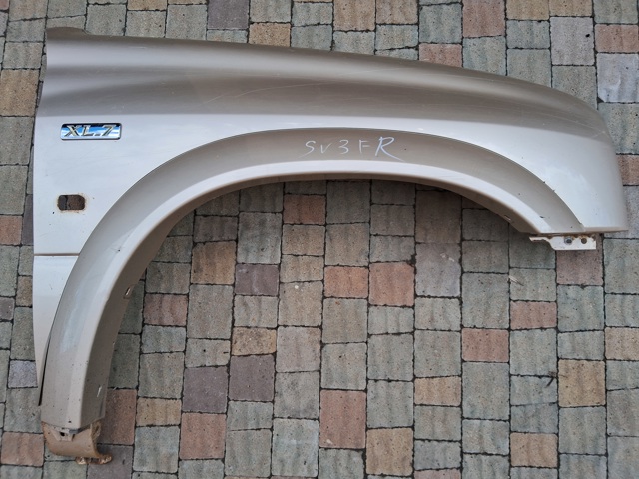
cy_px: 240
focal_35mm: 26
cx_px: 320
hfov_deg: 67.3
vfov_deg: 53.0
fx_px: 480
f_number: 1.8
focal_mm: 3.98
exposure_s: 1/392
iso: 25
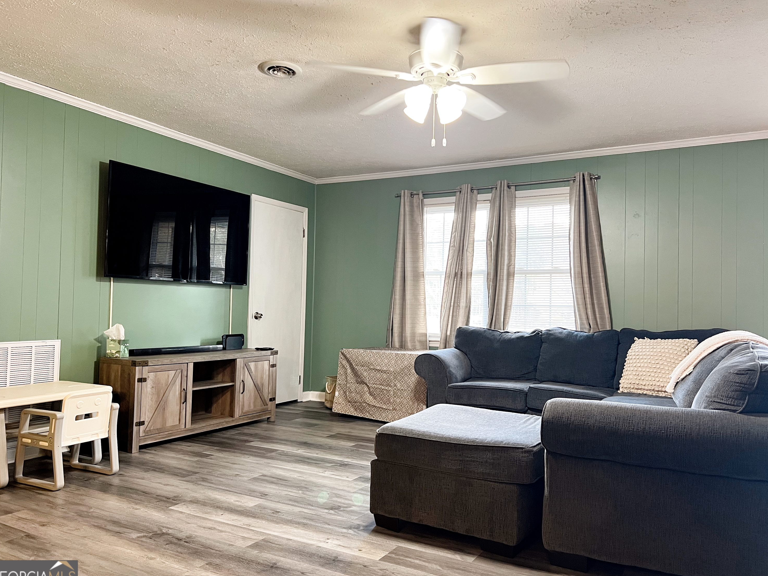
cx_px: 387
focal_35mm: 27
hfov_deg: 65.3
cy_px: 291
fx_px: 599
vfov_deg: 51.4
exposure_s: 1/60
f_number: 1.5
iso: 250
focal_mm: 5.7
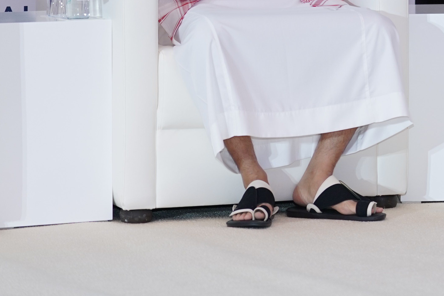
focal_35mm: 205
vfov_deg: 6.6
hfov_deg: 10.0
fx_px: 2528
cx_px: 436
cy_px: -106
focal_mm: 72
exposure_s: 1/125
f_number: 2.8
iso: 500
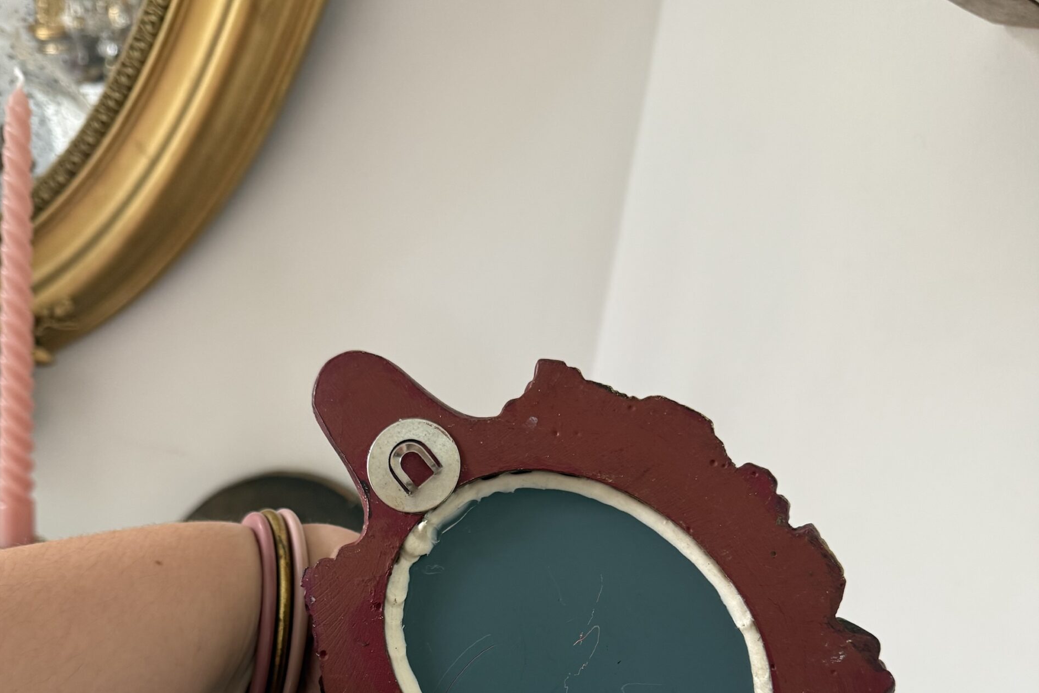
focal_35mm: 34
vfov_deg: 36.1
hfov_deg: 55.8
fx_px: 981
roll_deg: -9.9
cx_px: 511
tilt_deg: -26.6
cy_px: 646
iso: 200
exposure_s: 1/121
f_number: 1.78
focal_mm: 6.76
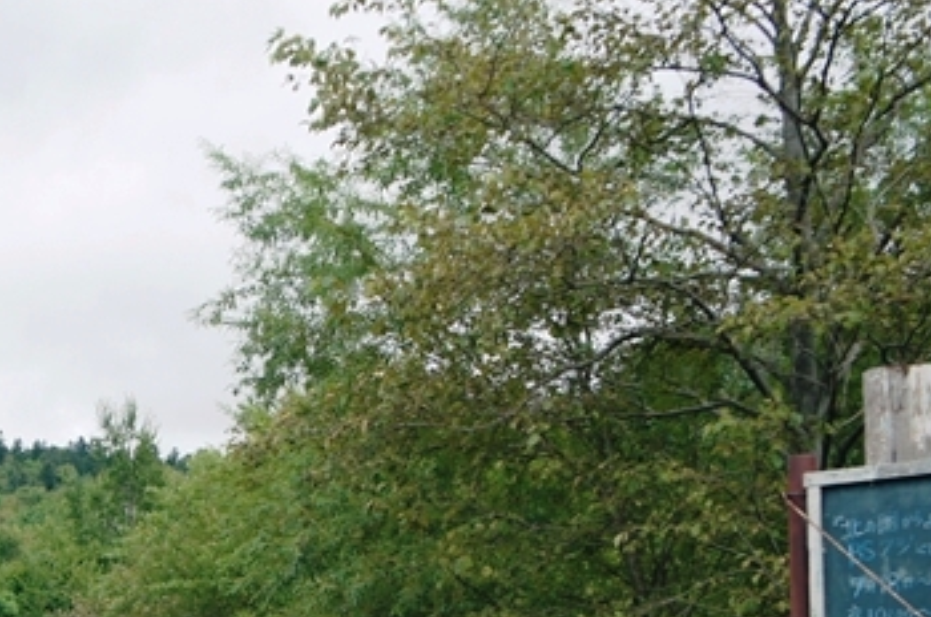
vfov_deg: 13.1
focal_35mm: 103
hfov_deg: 19.3
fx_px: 2659
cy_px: 582
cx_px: -13
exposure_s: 1/320
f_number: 5.6
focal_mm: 30
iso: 200
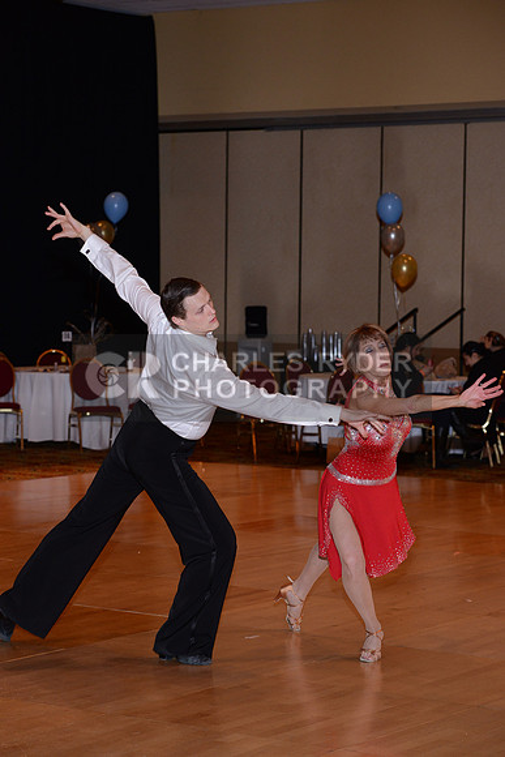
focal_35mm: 100
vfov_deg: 20.4
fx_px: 2103
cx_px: 252
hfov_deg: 13.7
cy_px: 378
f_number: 5.6
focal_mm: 100
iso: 1600
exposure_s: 1/200
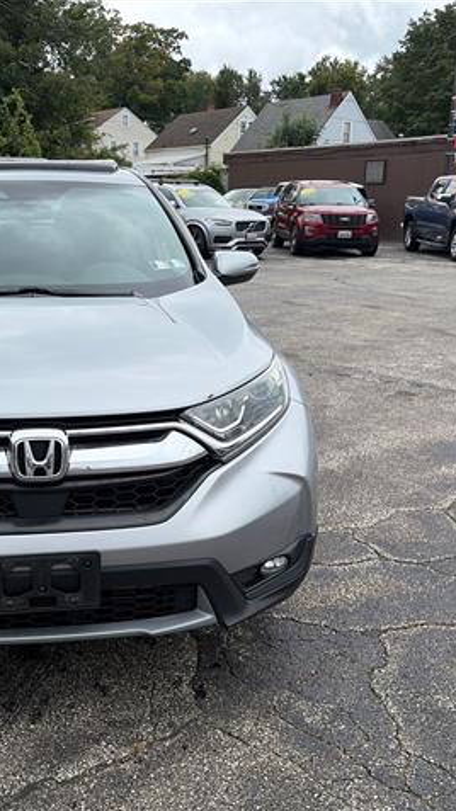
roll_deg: +1.3
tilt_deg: -12.7
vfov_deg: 52.8
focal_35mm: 38
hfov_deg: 30.3
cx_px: 78
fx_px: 818
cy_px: 406
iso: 50
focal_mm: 5.96
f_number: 1.6
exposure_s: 1/1901
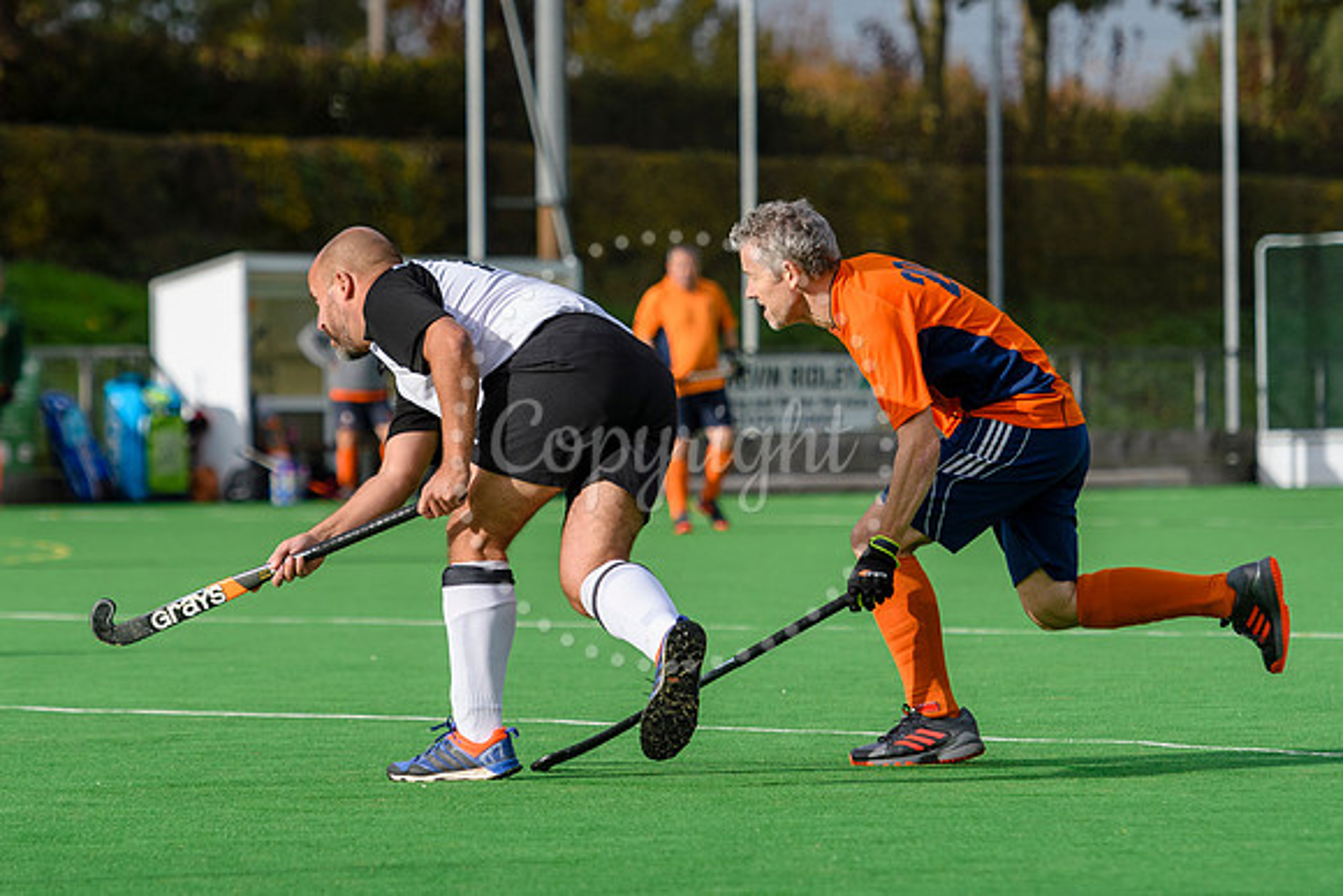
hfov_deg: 8.0
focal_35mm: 258
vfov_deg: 5.3
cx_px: 562
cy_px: 427
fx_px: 9619
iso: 400
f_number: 4
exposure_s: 1/4000
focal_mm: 140
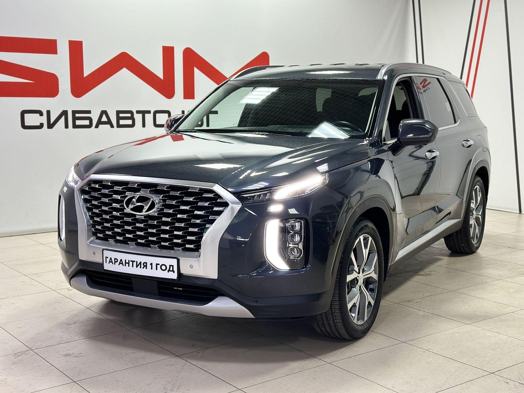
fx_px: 727
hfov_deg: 39.7
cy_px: 196
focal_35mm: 48
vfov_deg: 30.3
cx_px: 262
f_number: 1.78
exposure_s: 1/100
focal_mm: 6.86
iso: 125
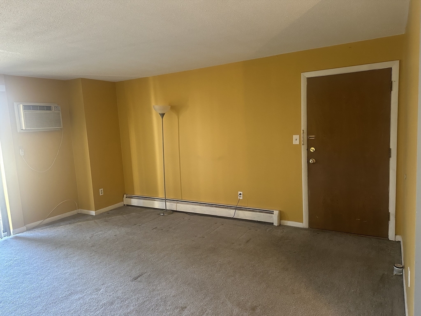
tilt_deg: -6.9
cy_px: 158
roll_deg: +2.7
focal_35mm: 24
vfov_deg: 56.8
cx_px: 210
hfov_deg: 71.6
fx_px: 292
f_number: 1.78
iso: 500
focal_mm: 6.86
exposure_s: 1/60
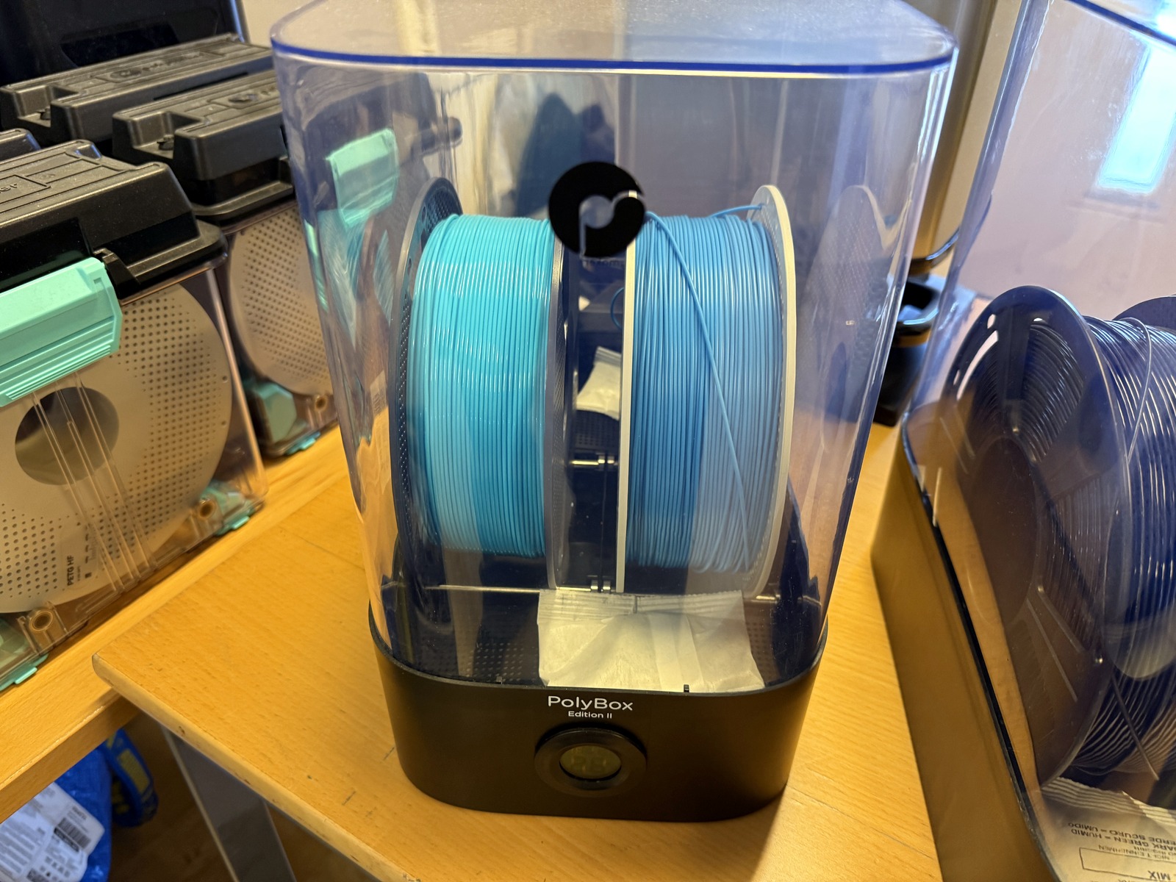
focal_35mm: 24
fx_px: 815
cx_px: 588
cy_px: 441
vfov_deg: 56.8
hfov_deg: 71.6
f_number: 1.78
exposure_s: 1/50
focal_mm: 6.76
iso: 250
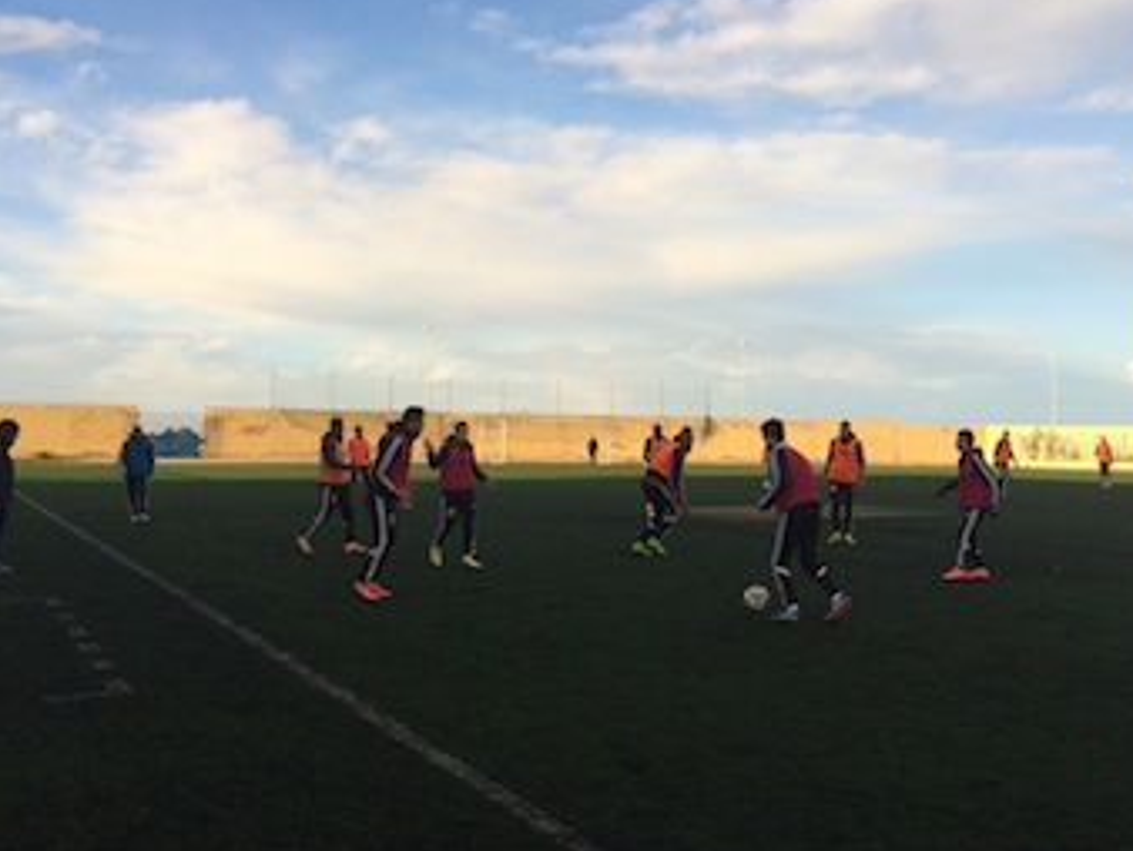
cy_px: 436
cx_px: 640
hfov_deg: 46.7
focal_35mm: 40
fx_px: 1310
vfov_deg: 36.0
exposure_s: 1/1282
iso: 32
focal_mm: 4.12
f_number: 2.2
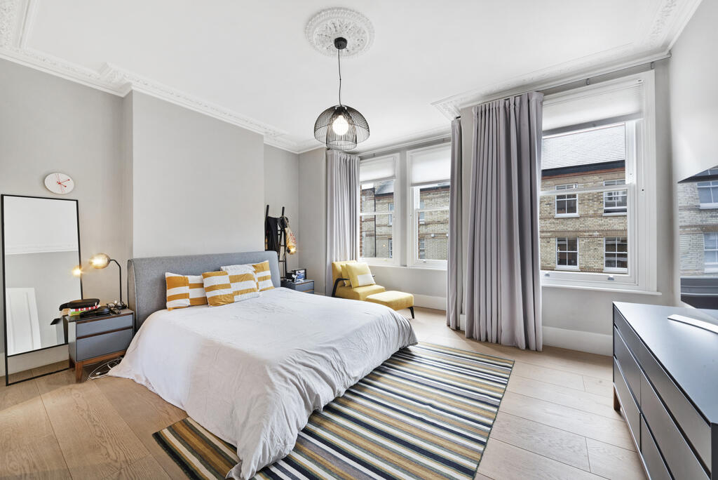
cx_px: 359
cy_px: 240
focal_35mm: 13
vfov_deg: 85.5
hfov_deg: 108.3
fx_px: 259
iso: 200
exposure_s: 1/13
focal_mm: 13
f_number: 16
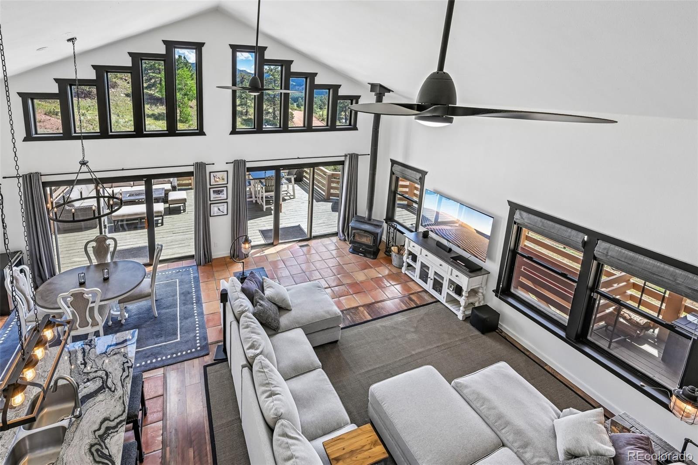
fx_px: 271
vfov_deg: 81.2
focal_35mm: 14
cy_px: 232
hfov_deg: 104.3
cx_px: 349
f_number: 9
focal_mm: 14
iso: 64
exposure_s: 1/25
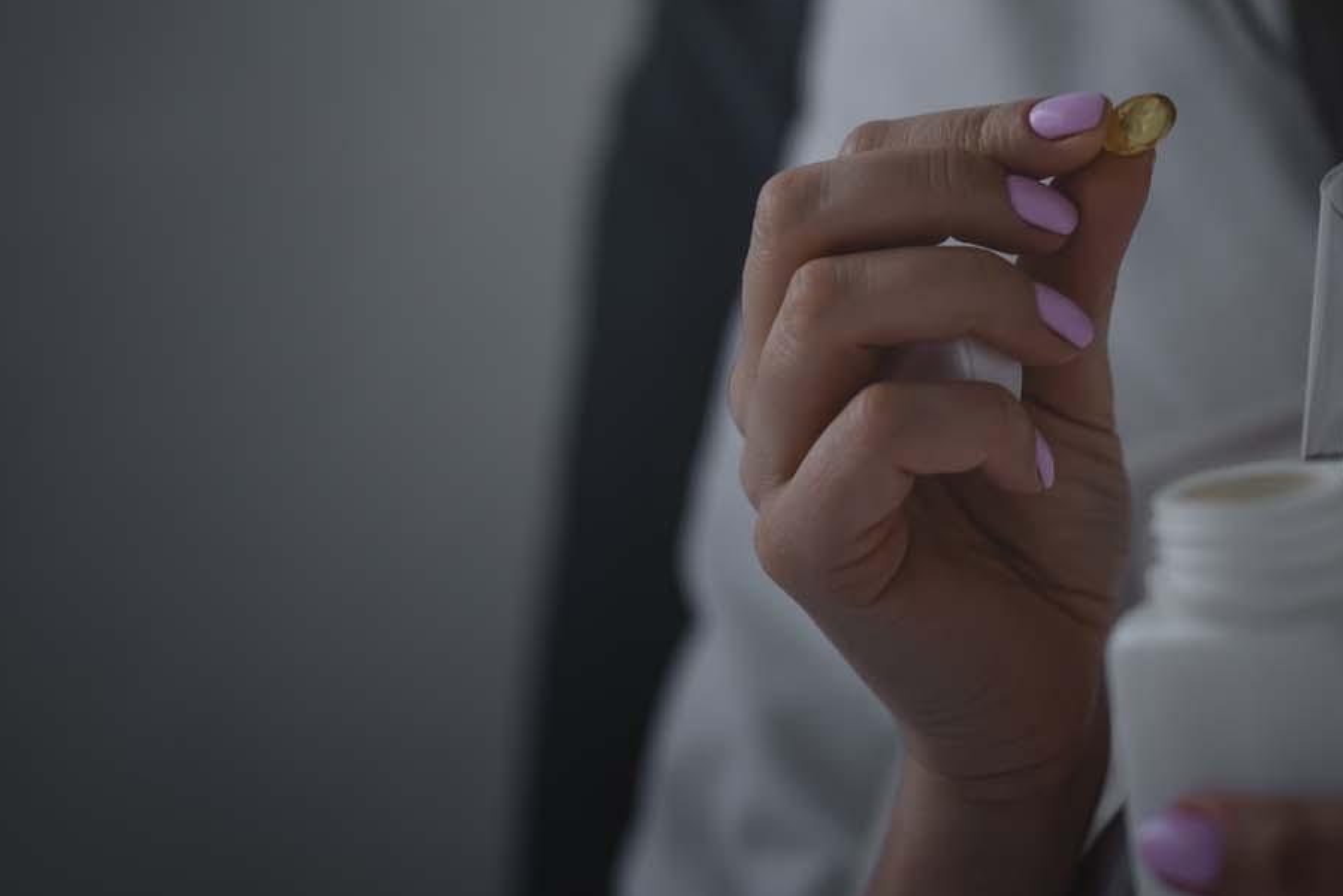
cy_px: 181
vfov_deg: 15.1
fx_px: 3358
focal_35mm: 90
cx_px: 977
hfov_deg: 22.4
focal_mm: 50
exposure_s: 1/200
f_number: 3.2
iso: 250
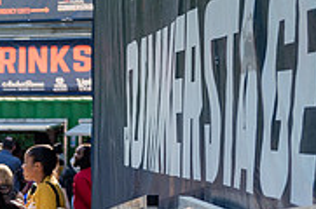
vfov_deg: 7.8
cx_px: -89
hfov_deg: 11.6
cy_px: 295
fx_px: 1516
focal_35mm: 173
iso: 200
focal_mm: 52
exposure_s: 1/1000
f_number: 3.2
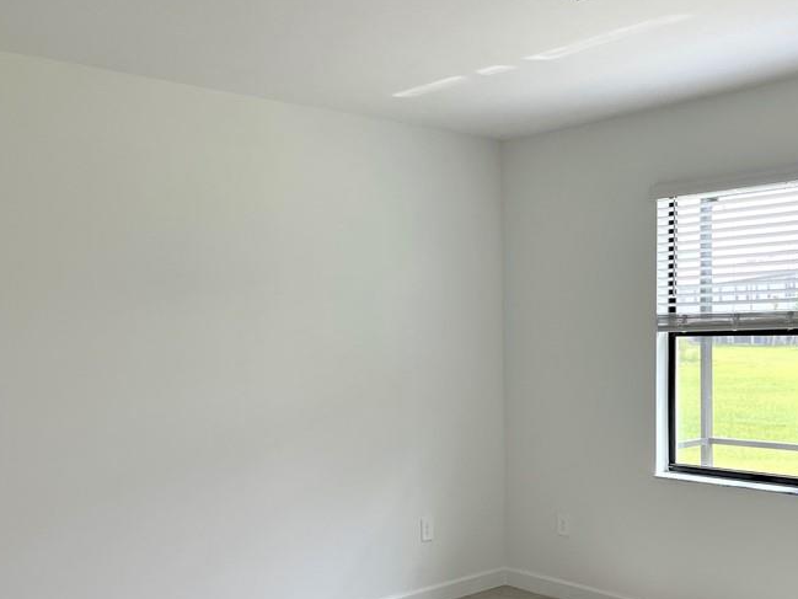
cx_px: 461
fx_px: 945
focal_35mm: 41
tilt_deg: -4.7
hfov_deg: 45.6
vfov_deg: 34.9
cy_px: 389
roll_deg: +0.3
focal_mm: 5.1
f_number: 1.6
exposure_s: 1/120
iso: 40
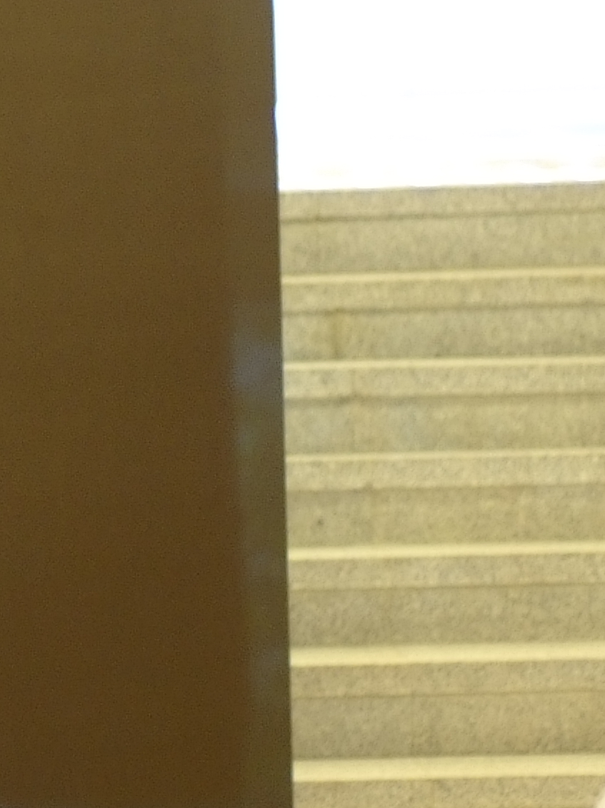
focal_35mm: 272
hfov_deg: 5.4
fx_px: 6341
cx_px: -401
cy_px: 152
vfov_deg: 7.3
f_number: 1.8
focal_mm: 50
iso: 400
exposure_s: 1/40
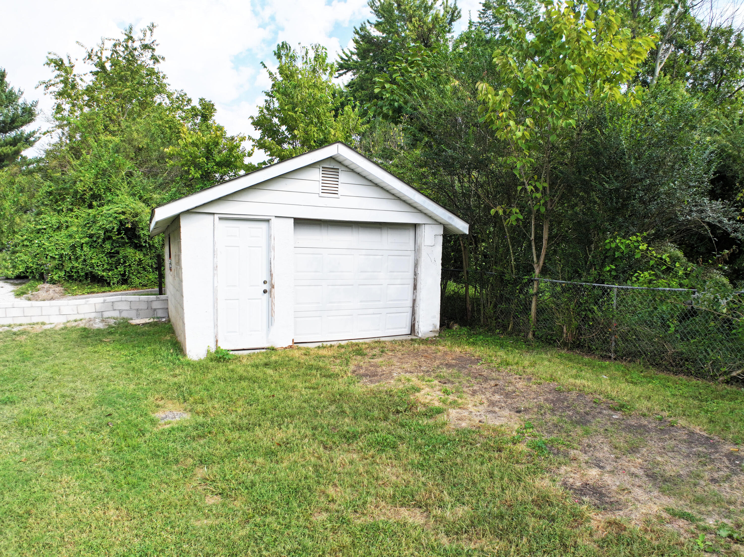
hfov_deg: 71.6
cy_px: 278
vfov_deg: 56.8
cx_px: 372
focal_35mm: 24
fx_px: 516
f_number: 2.8
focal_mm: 12.29
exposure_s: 1/1600
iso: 140
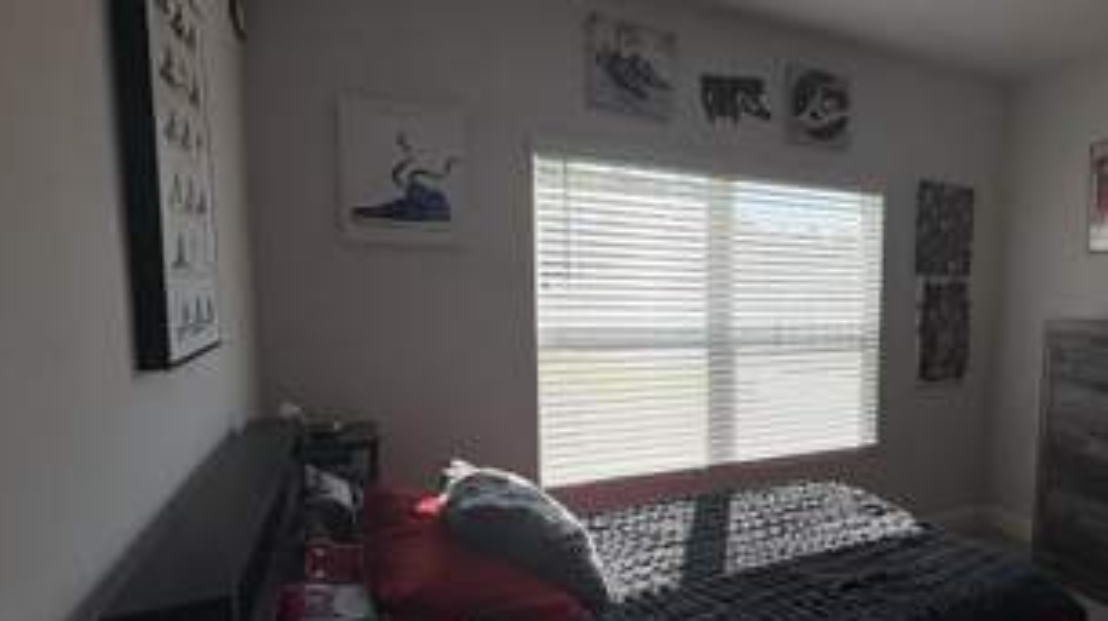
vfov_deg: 47.4
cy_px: 361
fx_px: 705
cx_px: 828
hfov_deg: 71.3
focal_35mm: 24
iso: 64
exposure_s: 1/734
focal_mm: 2.22
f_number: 2.2
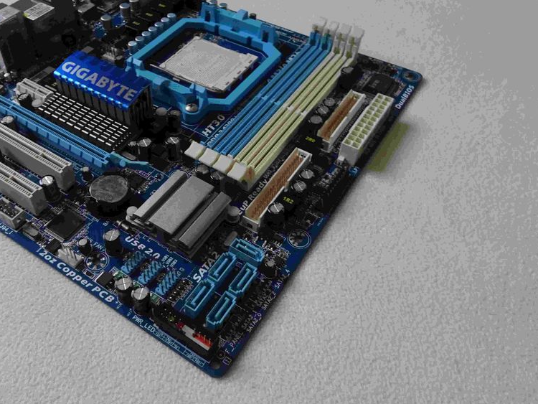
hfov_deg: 56.0
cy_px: 188
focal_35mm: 32
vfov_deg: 44.2
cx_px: 194
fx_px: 498
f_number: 3.5
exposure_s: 1/30
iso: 200
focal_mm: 4.1
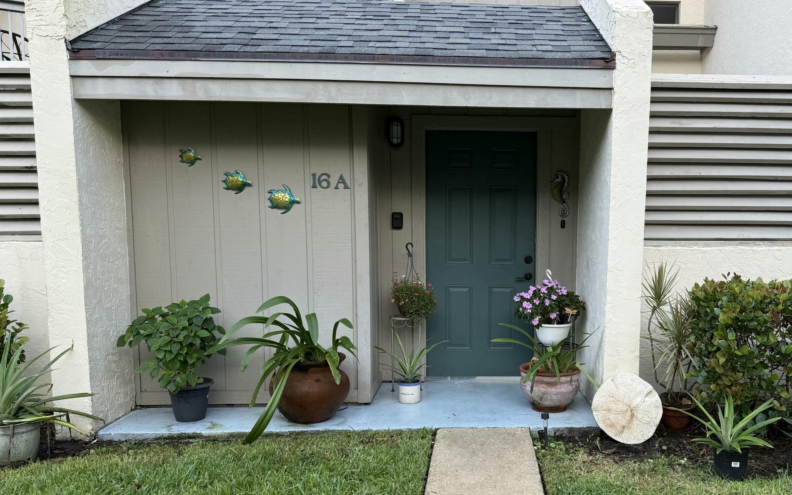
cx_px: 494
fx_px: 691
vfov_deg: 39.2
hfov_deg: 58.9
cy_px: 307
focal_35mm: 32
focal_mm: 6.76
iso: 80
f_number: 1.78
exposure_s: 1/403
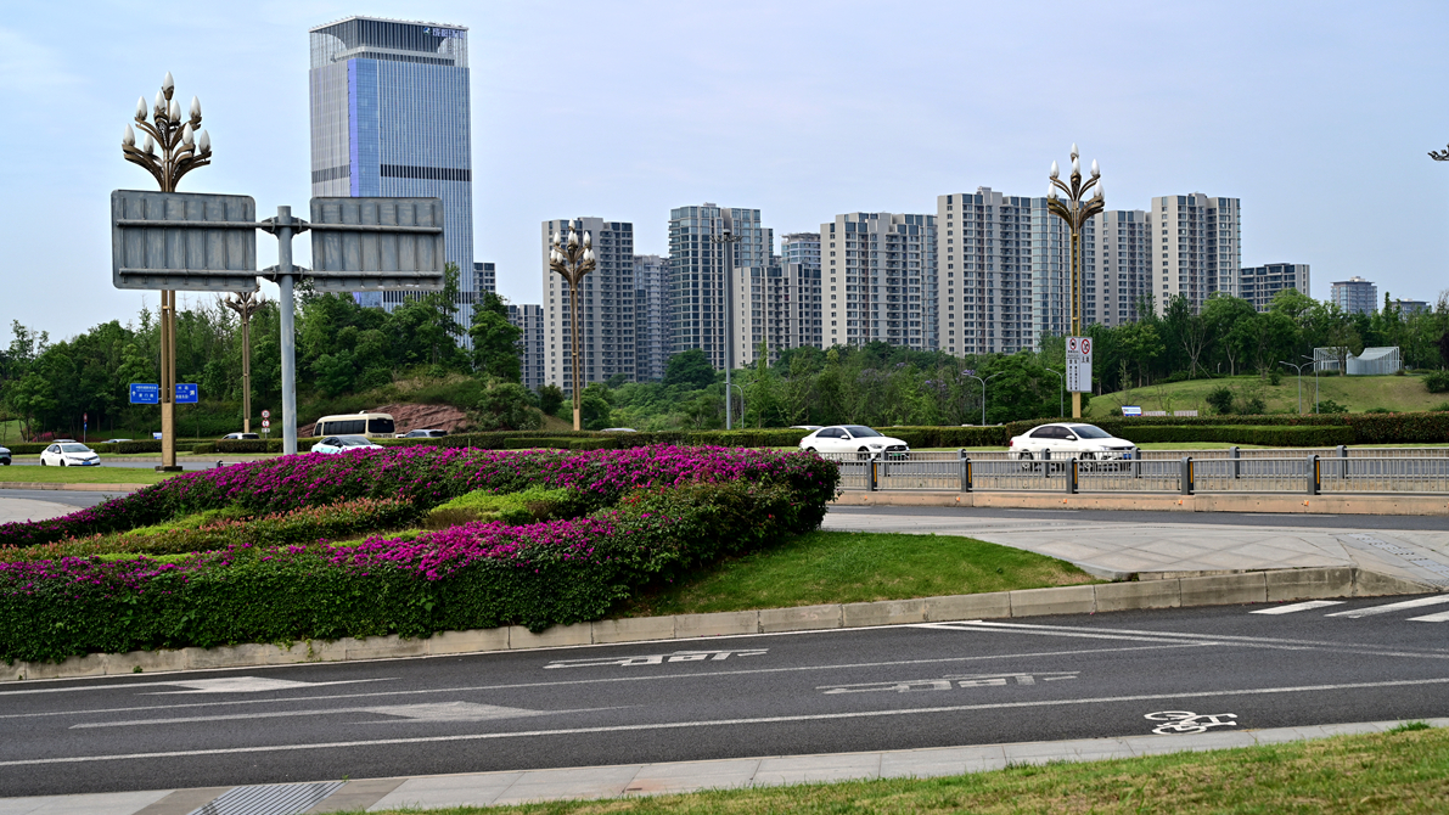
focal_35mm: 57
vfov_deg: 21.1
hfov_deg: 36.6
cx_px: 728
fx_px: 2190
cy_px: 473
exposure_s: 1/250
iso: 220
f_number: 8
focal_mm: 54
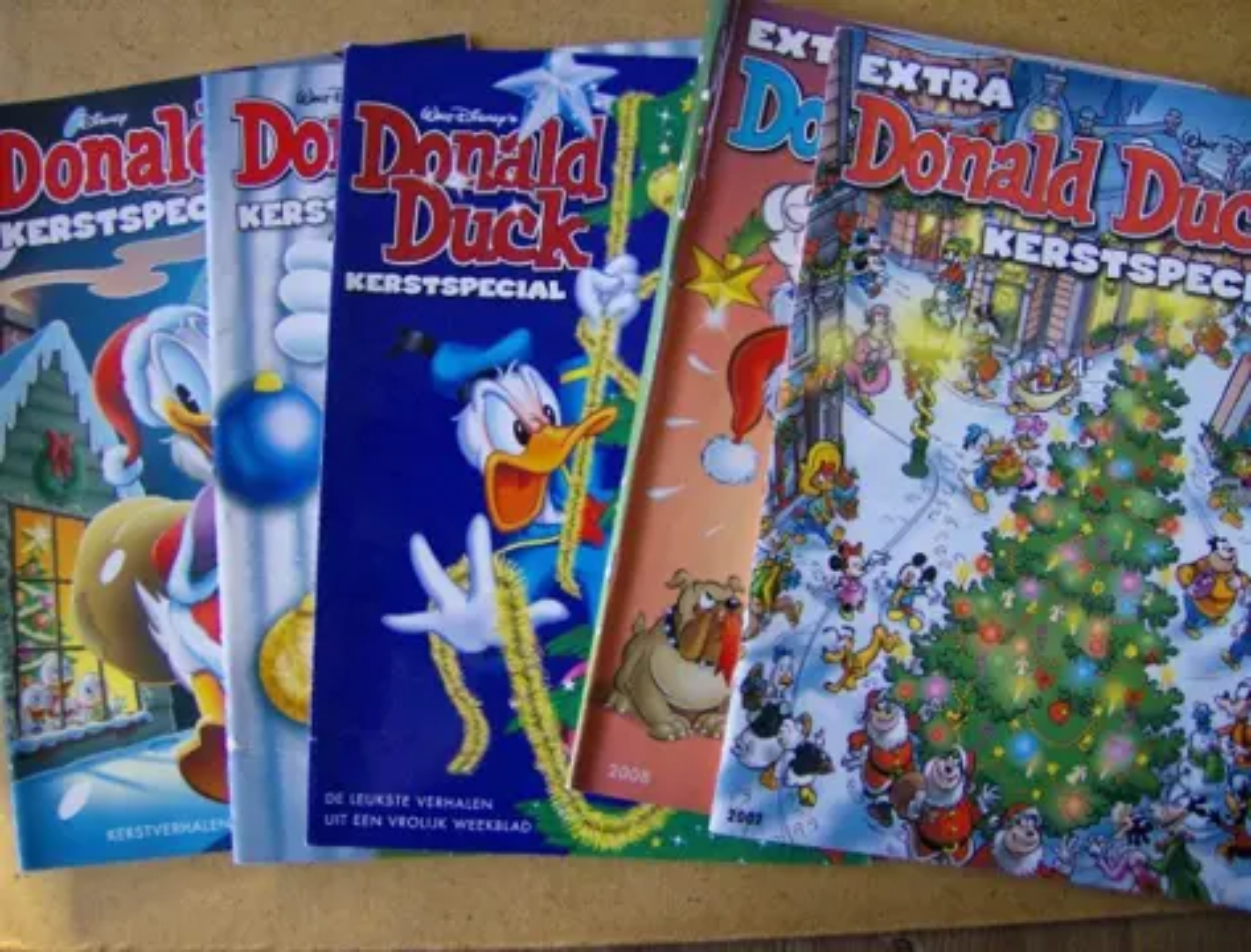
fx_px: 1308
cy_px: 476
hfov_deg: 51.1
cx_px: 626
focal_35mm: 36
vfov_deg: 40.0
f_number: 2.8
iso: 190
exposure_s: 1/64
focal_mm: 6
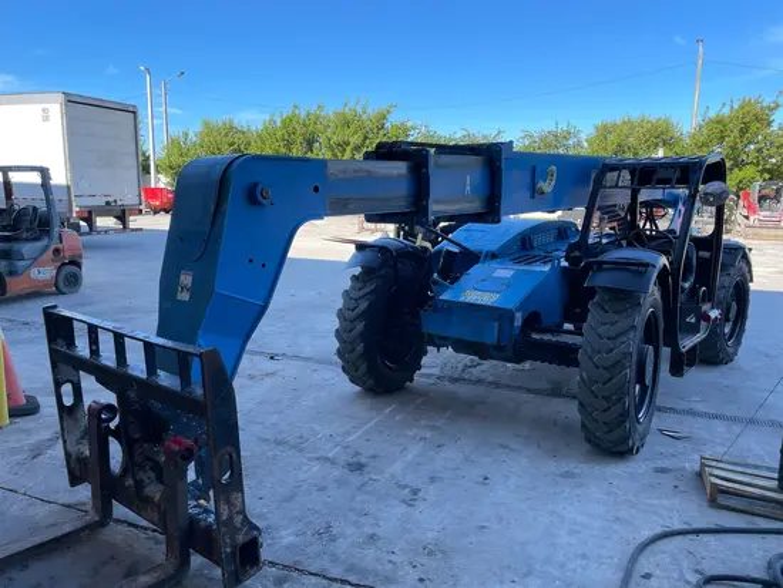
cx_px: 392
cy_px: 294
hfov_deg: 67.3
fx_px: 588
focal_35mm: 26
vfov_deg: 53.1
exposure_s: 1/629
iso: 32
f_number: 1.6
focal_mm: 4.2
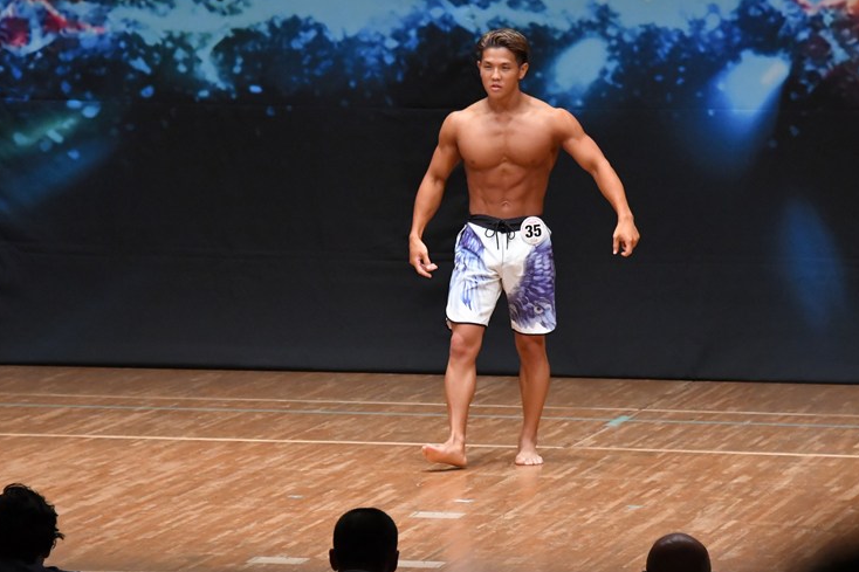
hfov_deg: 7.2
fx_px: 6798
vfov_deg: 4.8
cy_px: 292
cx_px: 427
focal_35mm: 285
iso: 6400
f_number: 5.6
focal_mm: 180
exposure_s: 1/400
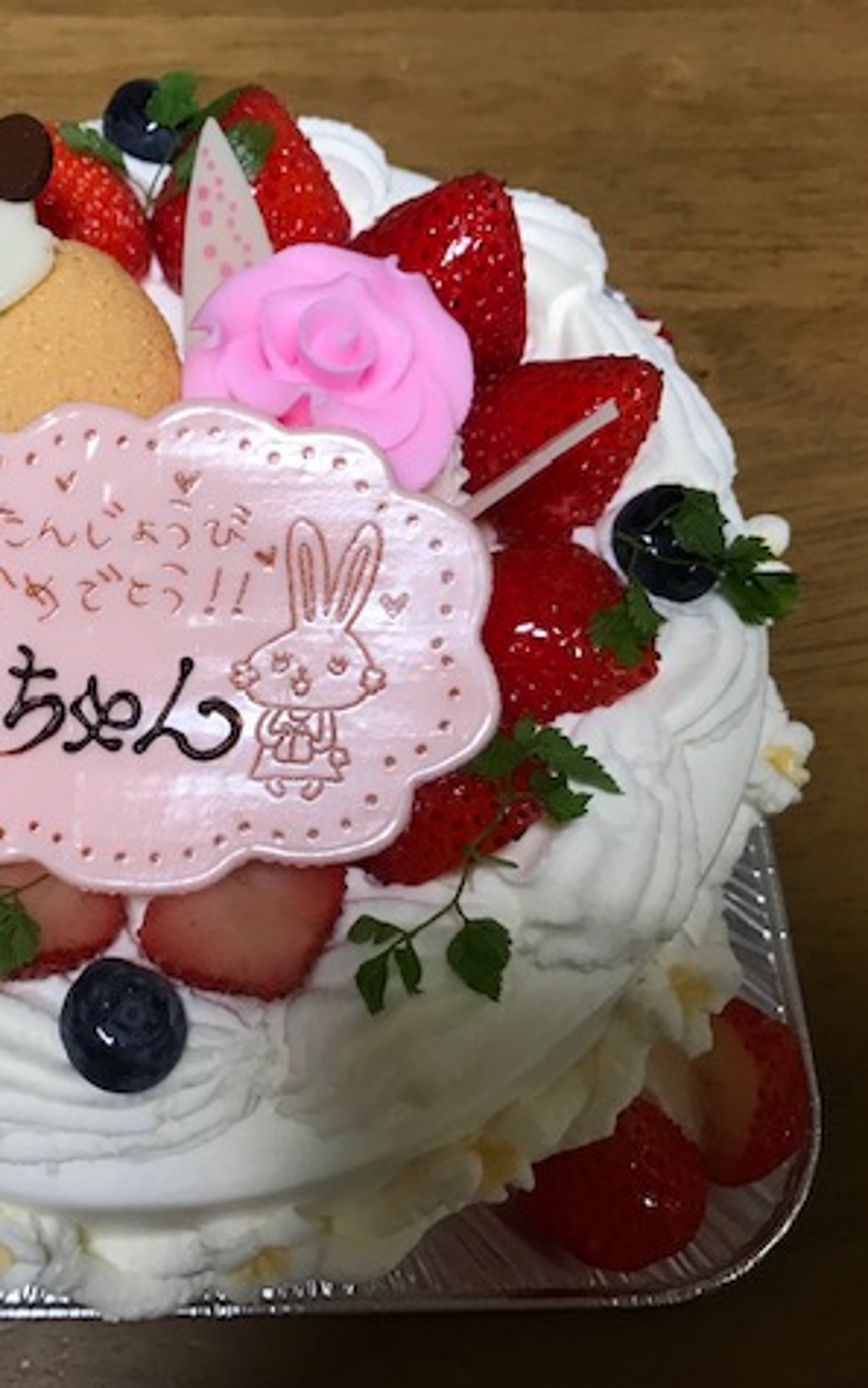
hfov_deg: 30.9
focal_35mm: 40
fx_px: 1514
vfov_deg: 49.3
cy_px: 698
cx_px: 134
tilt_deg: -65.4
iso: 32
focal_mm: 3.99
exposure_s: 1/33
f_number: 1.8
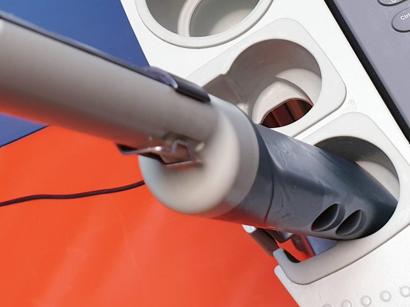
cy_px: -9
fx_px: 853
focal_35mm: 72
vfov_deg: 19.8
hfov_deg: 26.8
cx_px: 126
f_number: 2.4
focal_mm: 4.3
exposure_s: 1/50
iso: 100
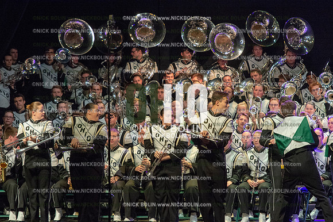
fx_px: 2126
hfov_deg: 9.0
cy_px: 111
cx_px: 166
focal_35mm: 230
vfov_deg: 6.0
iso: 8000
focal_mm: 230
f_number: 5.6
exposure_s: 1/400
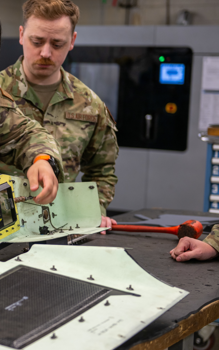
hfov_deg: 12.8
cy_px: 184
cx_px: -60
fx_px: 945
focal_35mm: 99
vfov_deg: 21.0
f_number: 2.8
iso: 200
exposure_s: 1/100
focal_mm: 58
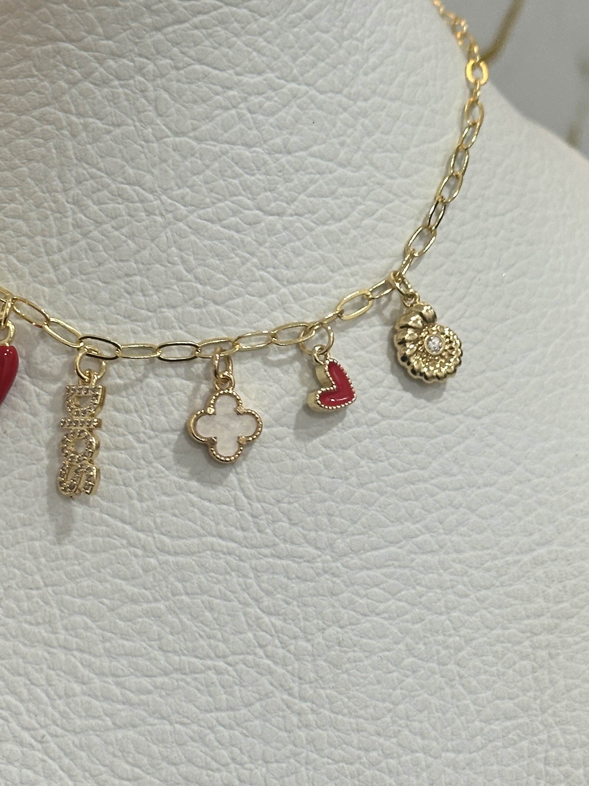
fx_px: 1543
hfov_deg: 21.5
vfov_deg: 28.5
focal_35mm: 68
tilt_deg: -19.7
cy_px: 295
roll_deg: +1.4
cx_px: 188
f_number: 1.78
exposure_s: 1/60
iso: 80
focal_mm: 6.86
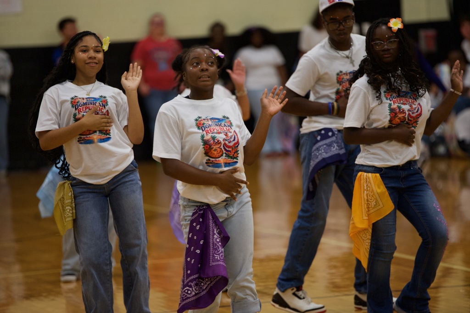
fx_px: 2609
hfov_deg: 10.3
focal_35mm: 200
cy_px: 156
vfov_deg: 6.9
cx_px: 235
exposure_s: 1/320
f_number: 2.8
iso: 2500
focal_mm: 200
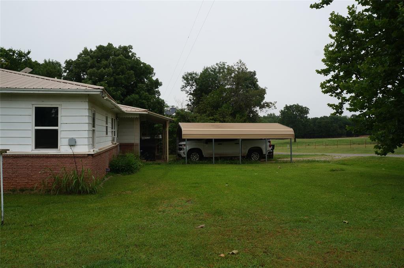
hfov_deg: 62.0
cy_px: 134
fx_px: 336
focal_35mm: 30
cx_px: 202
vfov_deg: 43.5
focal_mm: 20
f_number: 10
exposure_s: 1/100
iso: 200
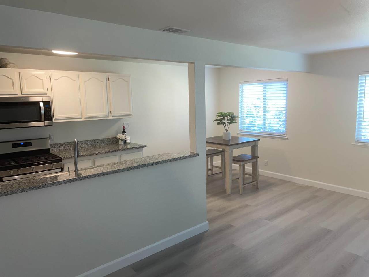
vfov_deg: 53.1
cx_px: 184
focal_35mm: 26
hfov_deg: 67.3
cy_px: 138
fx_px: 277
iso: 40
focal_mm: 4.2
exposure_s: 1/22
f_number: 1.6
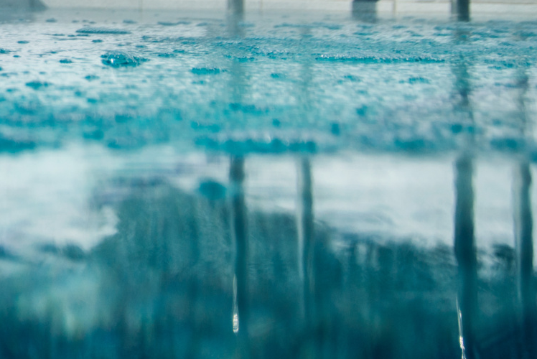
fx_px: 1941
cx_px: -232
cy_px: -135
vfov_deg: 10.3
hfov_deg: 14.8
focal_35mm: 130
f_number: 4.2
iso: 100
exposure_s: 1/2000
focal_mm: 38
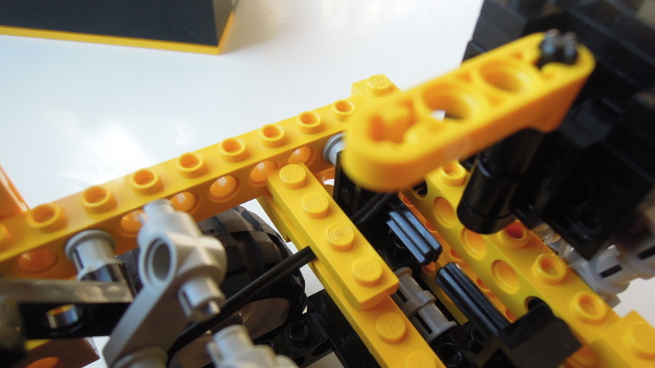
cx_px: 332
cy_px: 243
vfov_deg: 42.3
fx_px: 469
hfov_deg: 69.9
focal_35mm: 27
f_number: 2.8
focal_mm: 4.3
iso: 160
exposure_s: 1/160
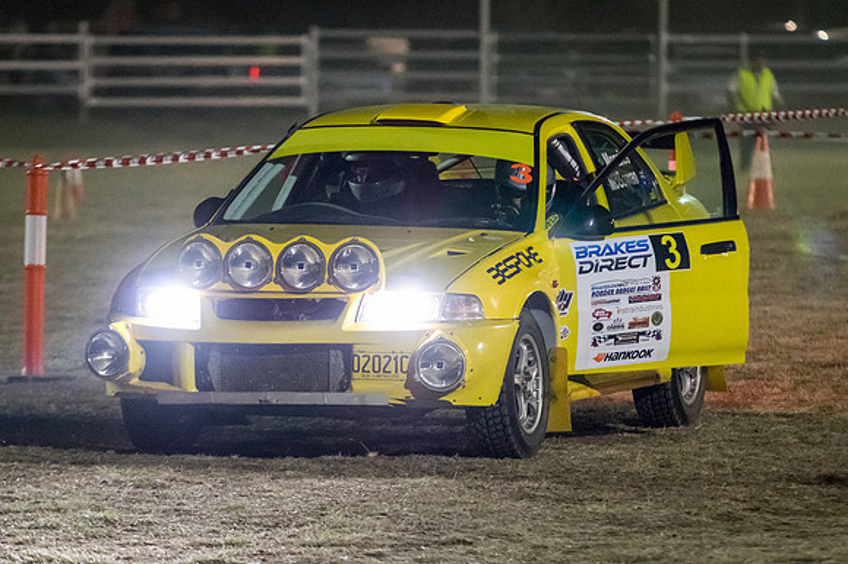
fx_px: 7062
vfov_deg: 4.6
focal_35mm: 300
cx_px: 424
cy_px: 282
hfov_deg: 6.9
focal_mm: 200
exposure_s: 1/200
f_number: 3.2
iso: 4000
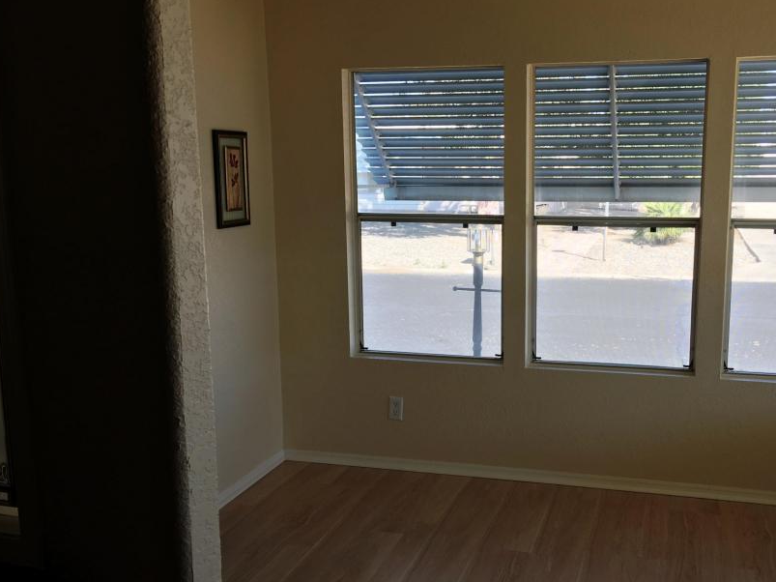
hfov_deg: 49.7
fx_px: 829
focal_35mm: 37
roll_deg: -0.2
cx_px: 482
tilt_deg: -9.3
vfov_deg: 38.6
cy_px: 305
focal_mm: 4.15
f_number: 2.2
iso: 25
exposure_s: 1/211
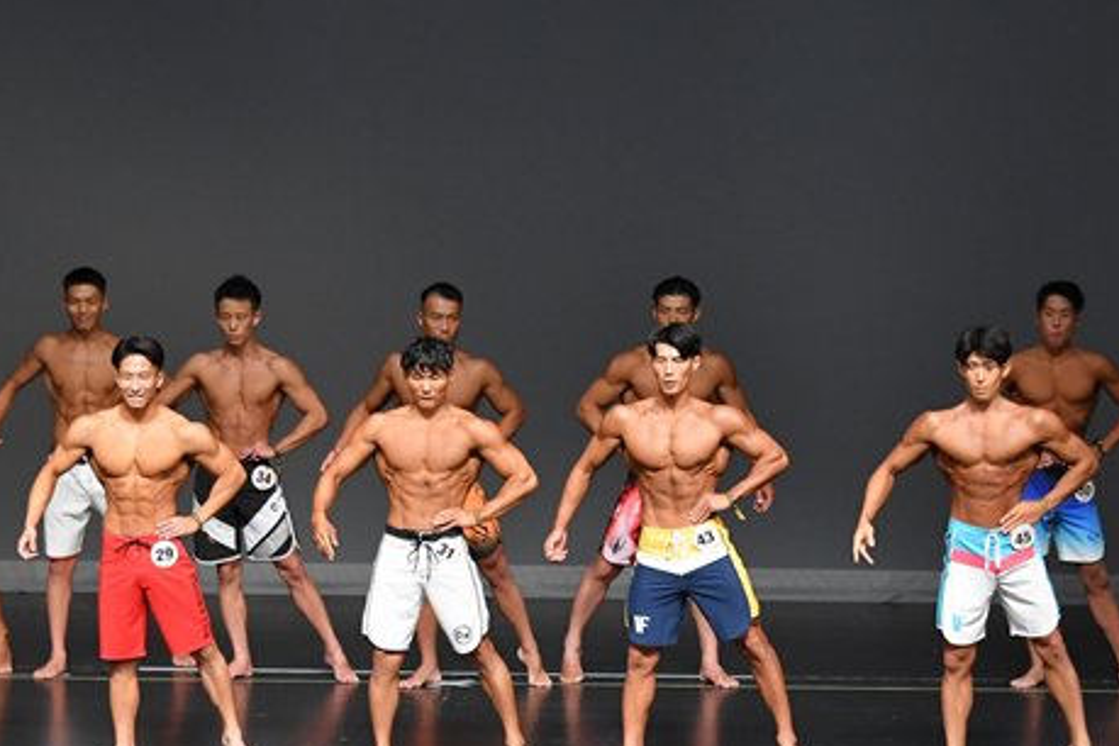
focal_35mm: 233
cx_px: 511
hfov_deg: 8.8
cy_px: 570
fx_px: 7242
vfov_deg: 5.9
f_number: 5.6
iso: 2500
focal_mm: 92
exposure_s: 1/400
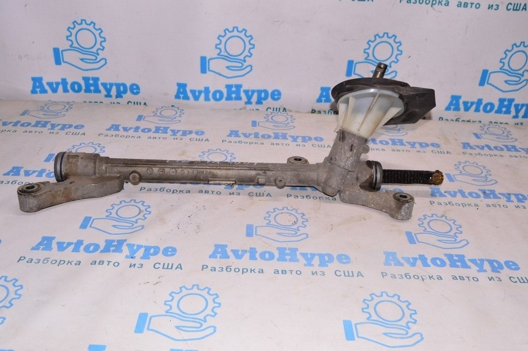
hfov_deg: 55.1
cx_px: 264
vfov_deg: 38.3
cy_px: 176
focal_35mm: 34
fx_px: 506
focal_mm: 23
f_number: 8
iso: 1600
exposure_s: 1/200
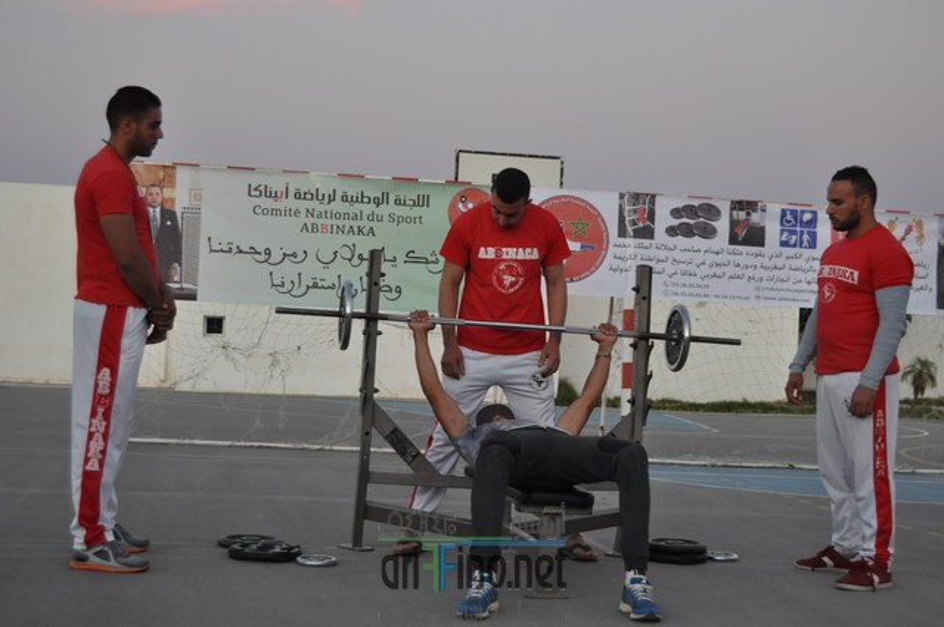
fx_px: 1493
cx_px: 472
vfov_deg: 23.7
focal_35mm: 57
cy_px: 314
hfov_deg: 35.1
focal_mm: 38
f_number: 4.8
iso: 800
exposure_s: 1/50
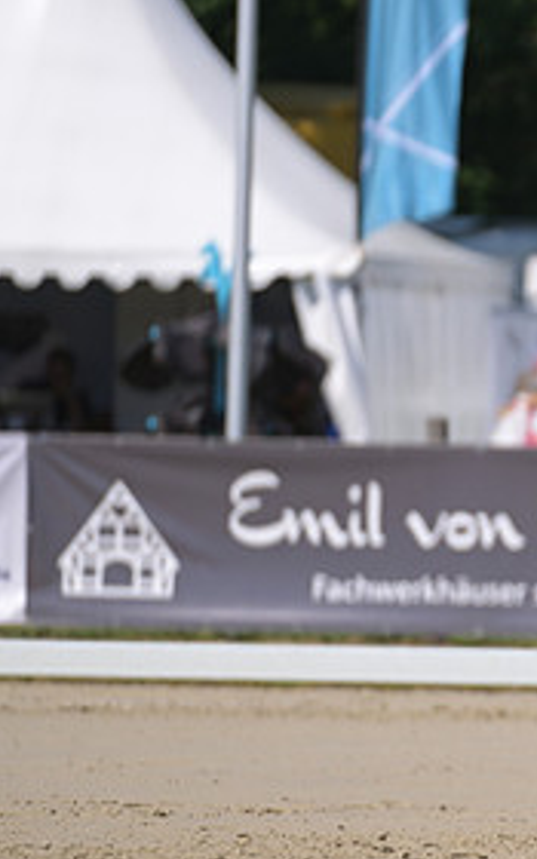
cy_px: 318
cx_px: 862
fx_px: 19787
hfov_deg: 1.6
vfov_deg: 2.5
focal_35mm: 845
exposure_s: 1/1250
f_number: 5
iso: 180
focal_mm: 400
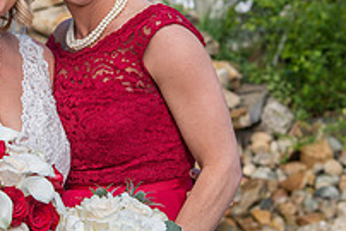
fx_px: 1520
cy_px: 81
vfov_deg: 8.7
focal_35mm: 158
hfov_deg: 12.9
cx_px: 36
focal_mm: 55
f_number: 5
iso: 100
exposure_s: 1/250
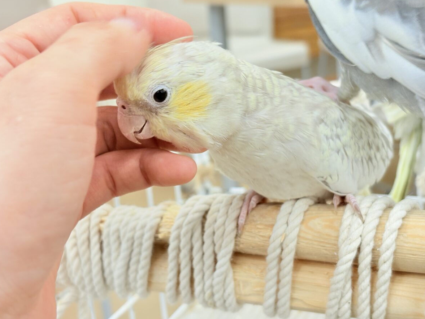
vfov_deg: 27.5
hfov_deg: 36.2
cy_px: 158
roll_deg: +6.0
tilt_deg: -15.4
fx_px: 651
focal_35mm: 53
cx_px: 213
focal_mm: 5.96
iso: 50
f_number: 1.6
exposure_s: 1/50
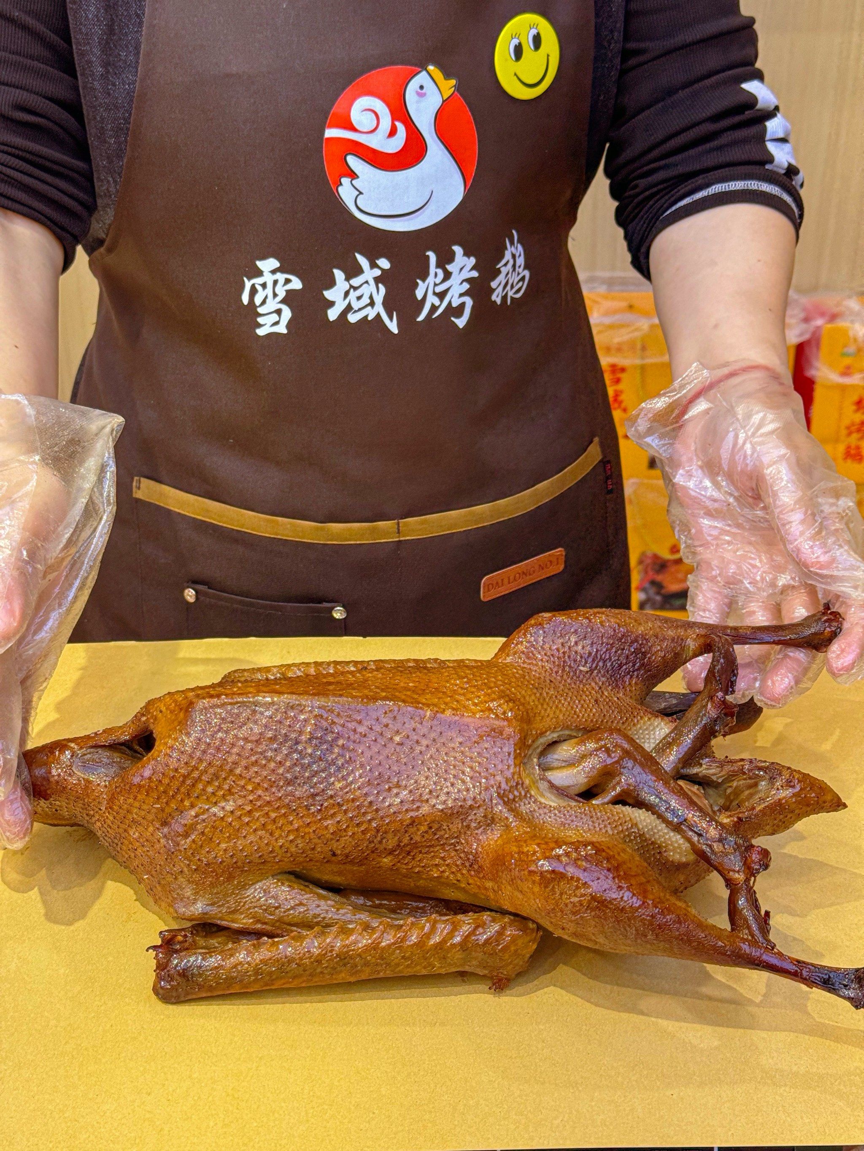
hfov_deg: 30.3
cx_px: 432
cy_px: 576
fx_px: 1597
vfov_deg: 39.7
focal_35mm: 48
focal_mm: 6.76
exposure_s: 1/100
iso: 125
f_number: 1.8
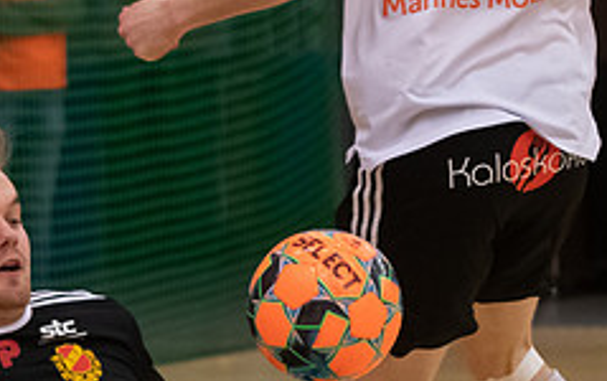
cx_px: -30
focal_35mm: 372
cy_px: 685
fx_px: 6161
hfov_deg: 5.6
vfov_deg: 3.5
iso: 800
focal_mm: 70
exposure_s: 1/800
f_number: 3.2
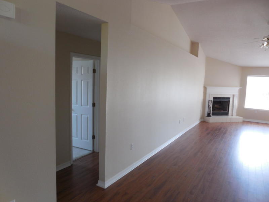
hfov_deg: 67.3
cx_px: 134
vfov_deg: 53.1
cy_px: 101
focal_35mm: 26
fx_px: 202
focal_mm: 4.6
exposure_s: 1/30
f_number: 3.5
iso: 280
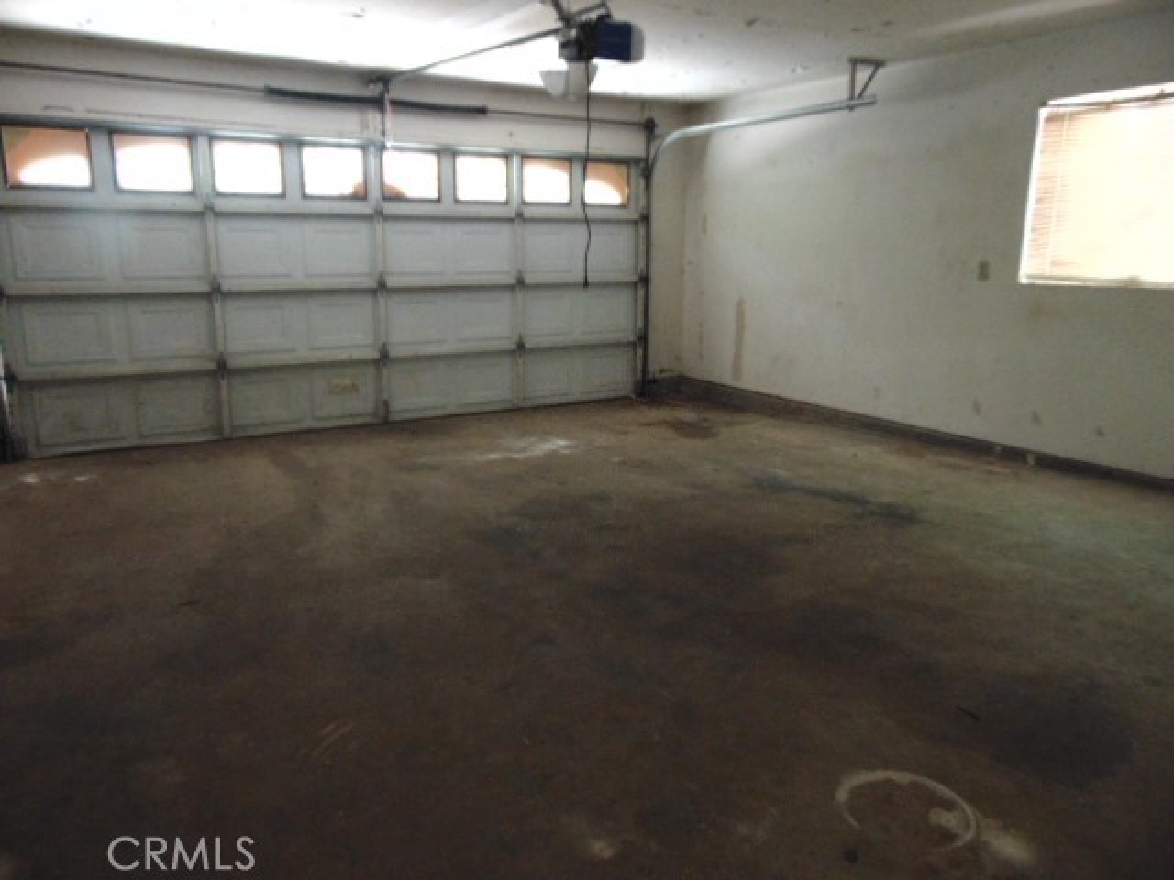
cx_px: 587
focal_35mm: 25
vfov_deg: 54.9
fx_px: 848
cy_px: 440
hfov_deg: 69.4
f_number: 3
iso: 400
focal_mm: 4.5
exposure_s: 1/13
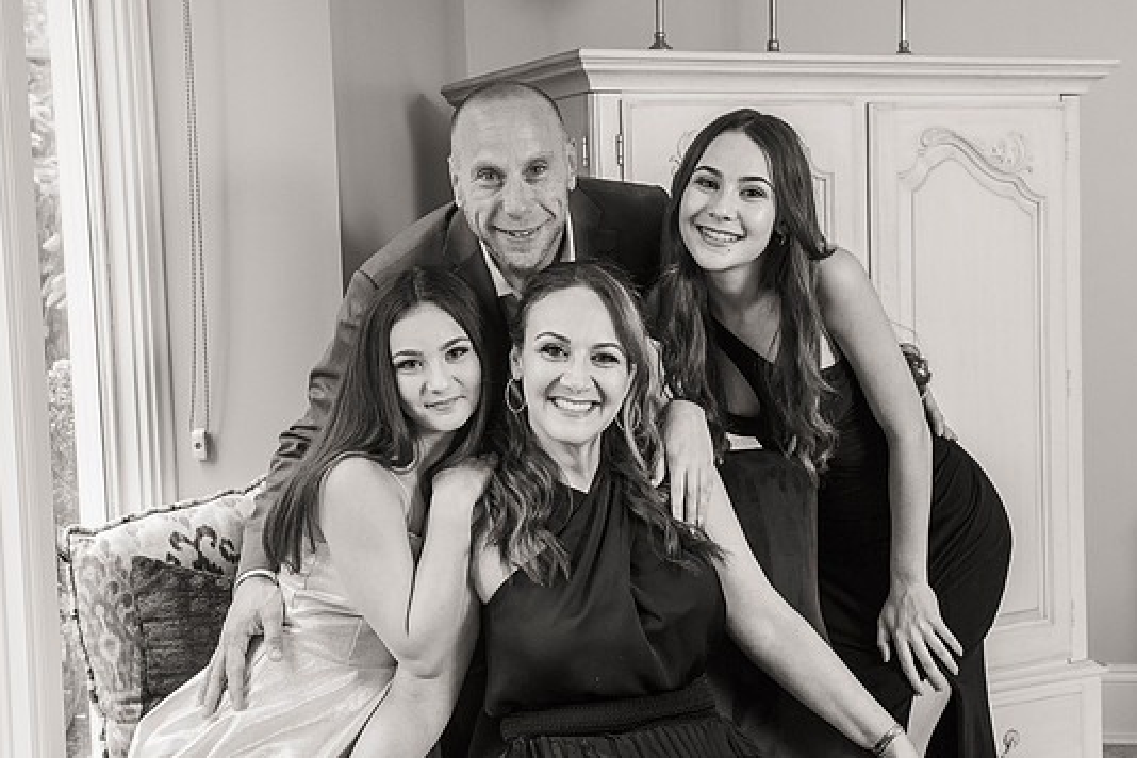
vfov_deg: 27.0
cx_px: 491
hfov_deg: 39.5
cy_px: 342
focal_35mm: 50
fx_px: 1579
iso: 2000
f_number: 6.3
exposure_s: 1/160
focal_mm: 40
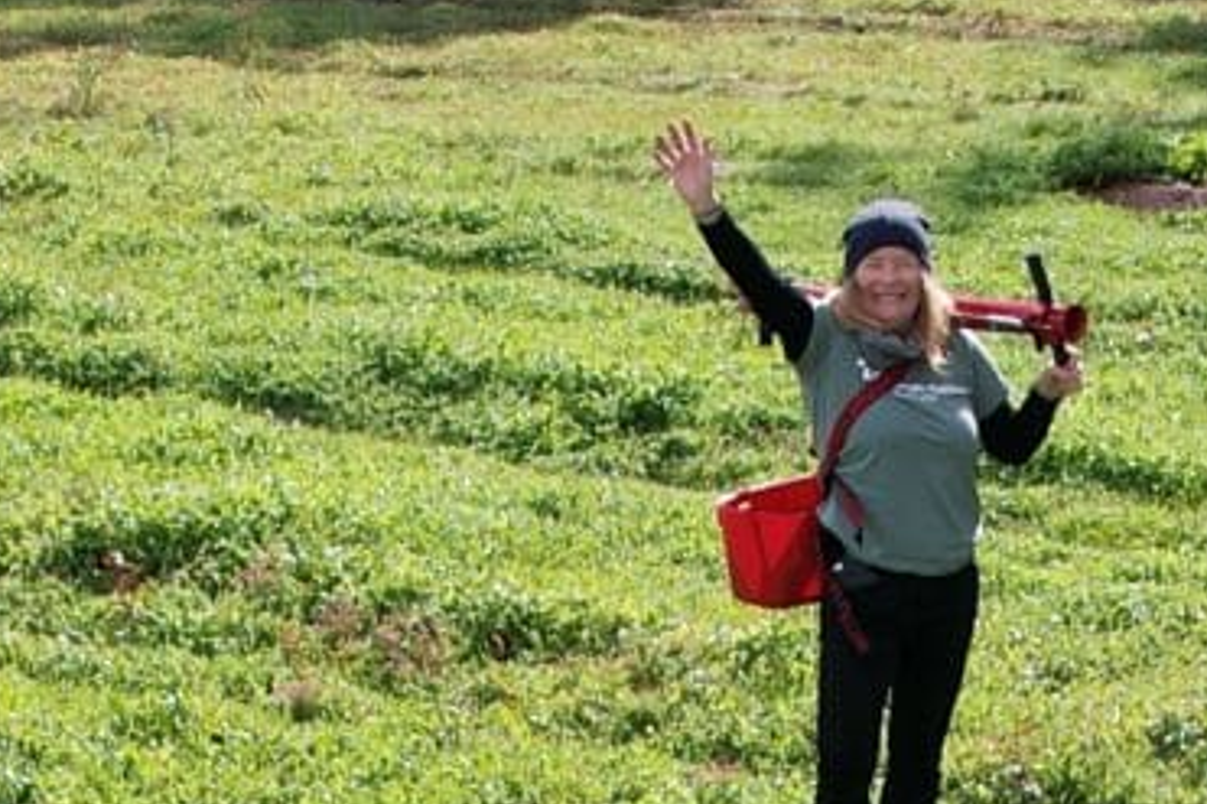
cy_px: 1743
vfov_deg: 8.4
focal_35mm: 152
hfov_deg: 13.5
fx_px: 5094
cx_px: 634
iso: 120
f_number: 2.8
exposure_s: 1/1000
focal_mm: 8.38
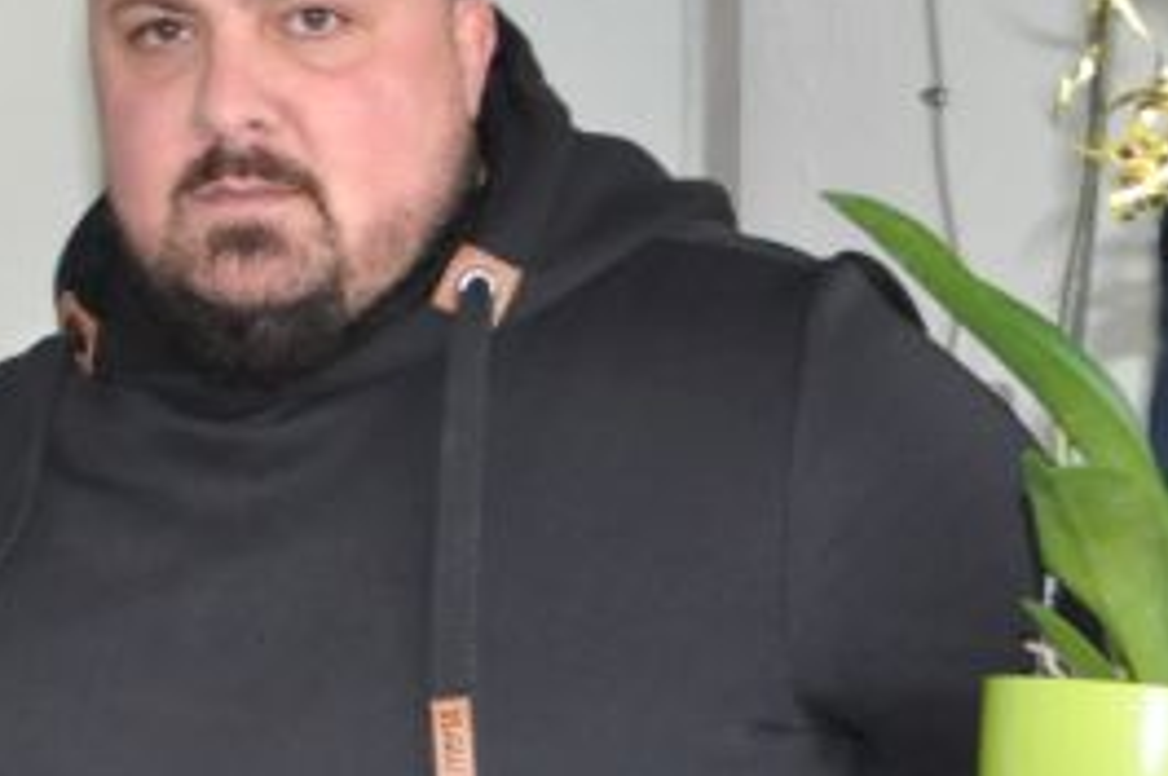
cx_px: -229
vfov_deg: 8.1
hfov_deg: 12.0
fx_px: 5442
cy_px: 697
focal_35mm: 168
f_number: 4
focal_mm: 29
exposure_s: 1/60
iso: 800
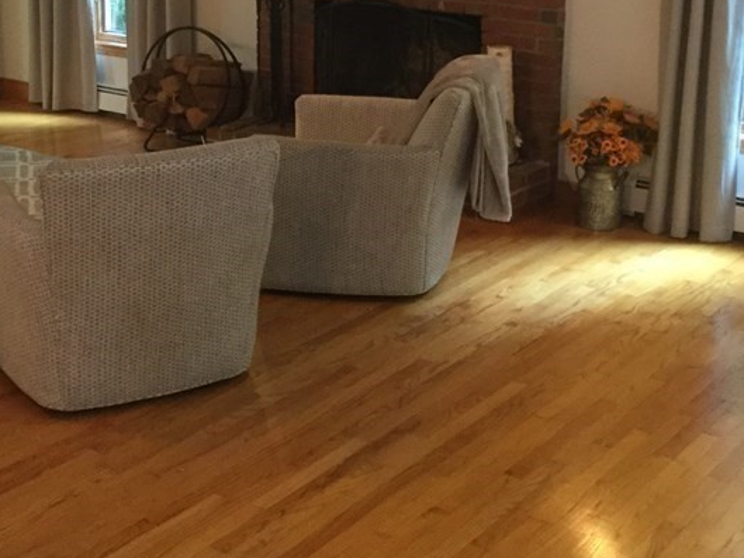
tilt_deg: -13.4
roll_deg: -1.1
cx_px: 342
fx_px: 1290
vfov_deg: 24.1
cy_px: 115
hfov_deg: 32.2
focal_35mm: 60
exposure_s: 1/17
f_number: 2.4
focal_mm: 3.3
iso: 200
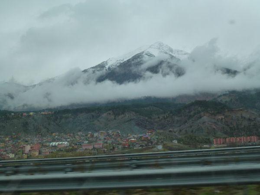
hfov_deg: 41.2
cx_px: 130
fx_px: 346
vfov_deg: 31.5
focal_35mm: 46
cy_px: 98
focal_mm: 8
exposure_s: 1/320
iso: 160
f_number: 4
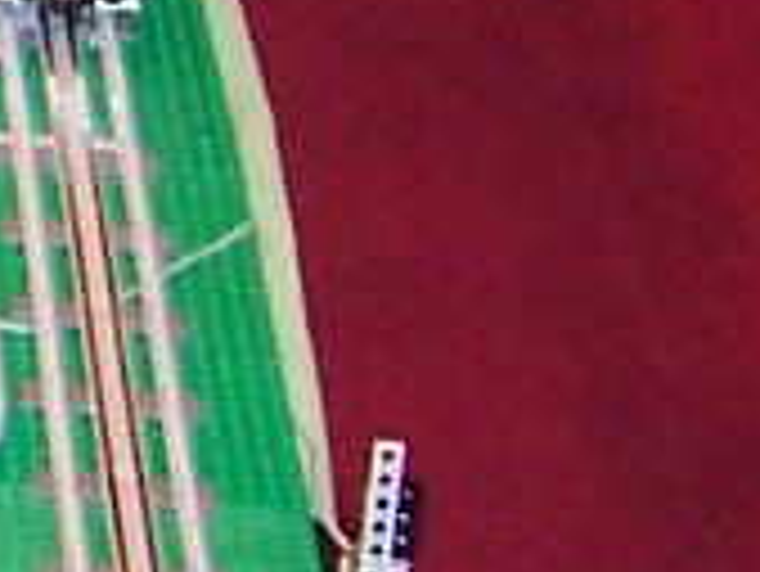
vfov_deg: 5.6
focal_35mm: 262
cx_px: -1853
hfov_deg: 6.6
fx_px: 5756
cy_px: -527
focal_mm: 5.6
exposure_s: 1/60
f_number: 2.8
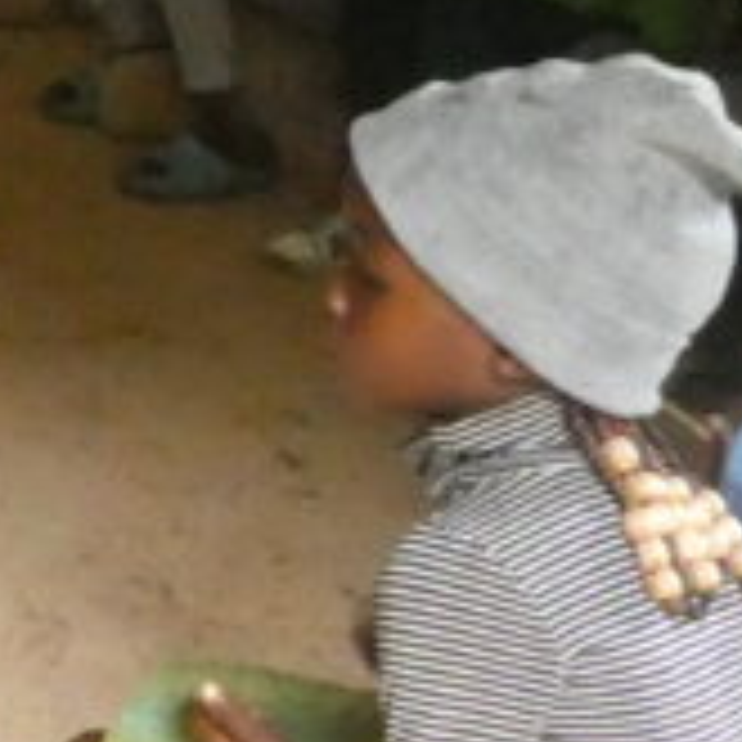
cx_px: -634
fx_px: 2668
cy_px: -202
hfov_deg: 13.9
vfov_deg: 15.2
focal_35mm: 110
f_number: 5
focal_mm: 3.6
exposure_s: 1/30
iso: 1600
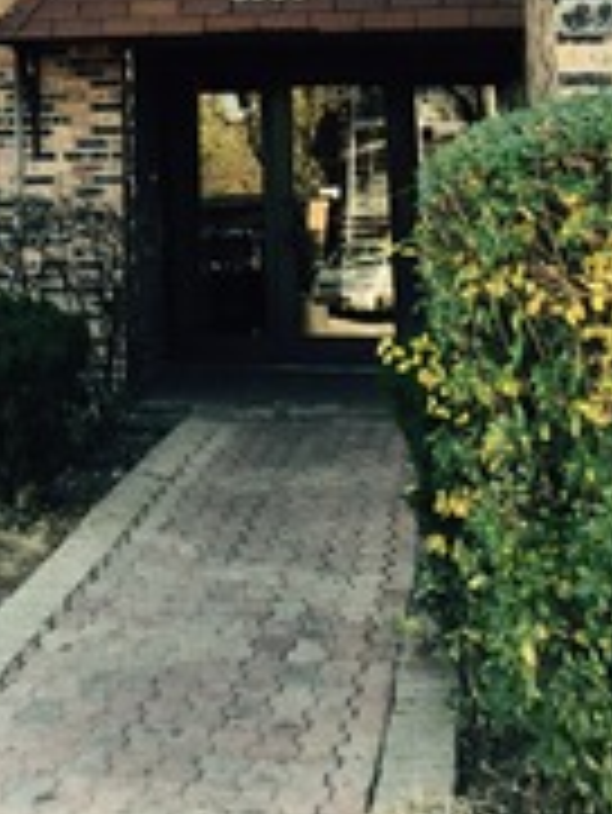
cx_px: 54
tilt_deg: +17.3
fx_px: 1813
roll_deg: -1.2
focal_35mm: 77
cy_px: -247
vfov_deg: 22.6
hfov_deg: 18.8
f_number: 2.2
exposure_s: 1/120
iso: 32
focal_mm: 4.15
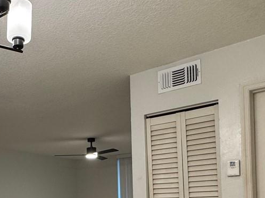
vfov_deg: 29.9
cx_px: 26
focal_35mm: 45
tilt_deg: +1.1
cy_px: 200
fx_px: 344
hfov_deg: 39.1
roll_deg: +1.1
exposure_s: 1/61
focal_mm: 2.22
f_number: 2.2
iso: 125
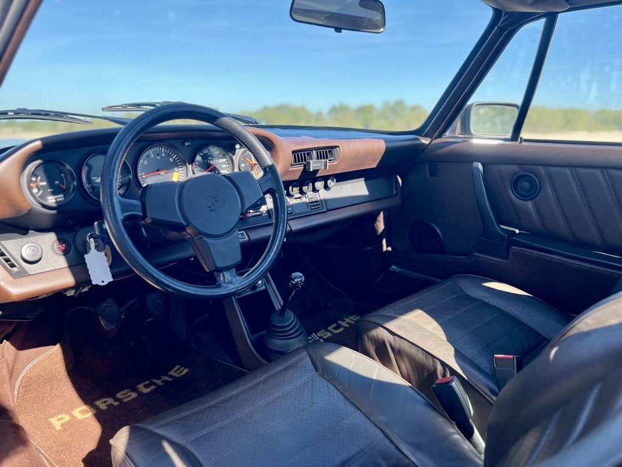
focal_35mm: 26
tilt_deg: -13.8
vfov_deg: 53.1
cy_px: 234
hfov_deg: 67.3
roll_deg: +0.2
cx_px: 311
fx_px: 467
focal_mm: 5.7
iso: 50
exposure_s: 1/526
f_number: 1.5
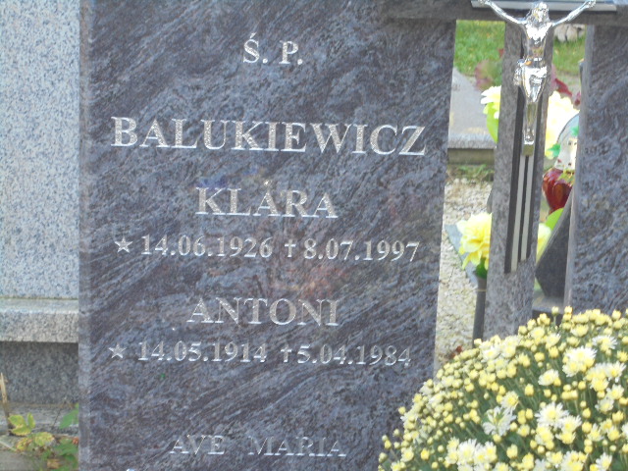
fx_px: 1506
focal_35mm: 83
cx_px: 314
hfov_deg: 23.6
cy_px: 236
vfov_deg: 17.8
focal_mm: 14.9
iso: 200
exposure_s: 1/30
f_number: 6.7
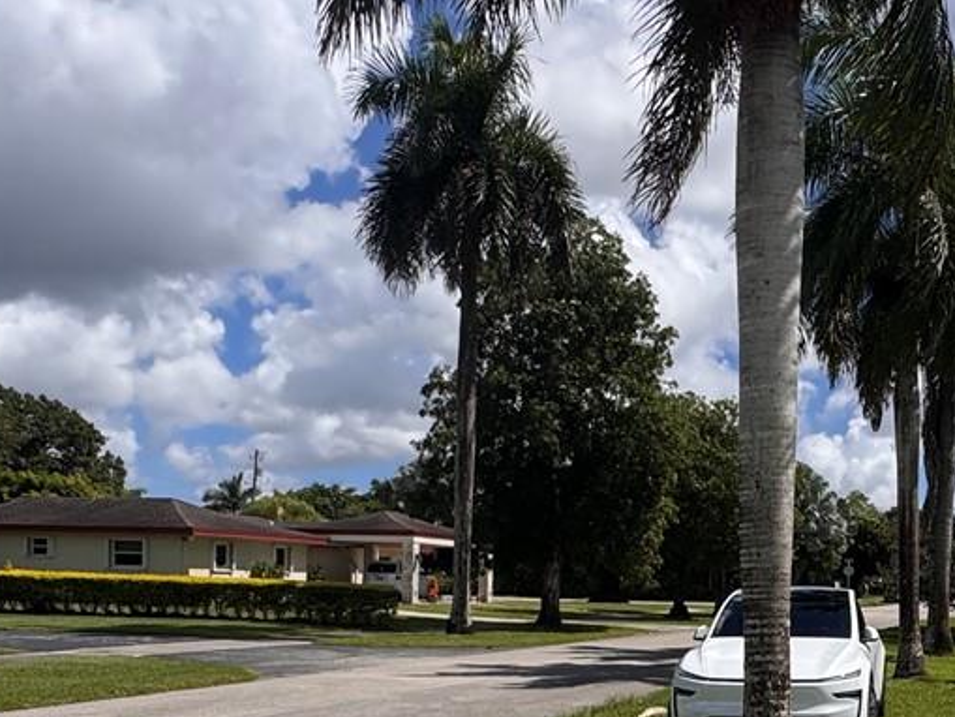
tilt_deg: -1.1
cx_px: 754
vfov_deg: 31.7
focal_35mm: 44
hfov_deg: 41.2
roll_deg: -1.6
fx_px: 1214
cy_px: 612
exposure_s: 1/3390
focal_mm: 2.22
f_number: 2.2
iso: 50
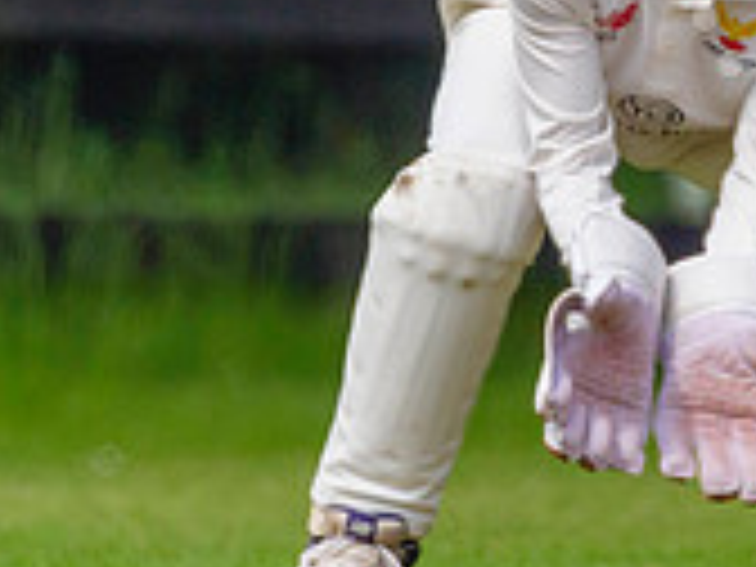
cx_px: 1084
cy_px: -145
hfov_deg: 0.6
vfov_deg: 0.5
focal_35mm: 3179
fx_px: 69428
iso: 500
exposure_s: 1/2500
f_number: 5.6
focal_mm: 400
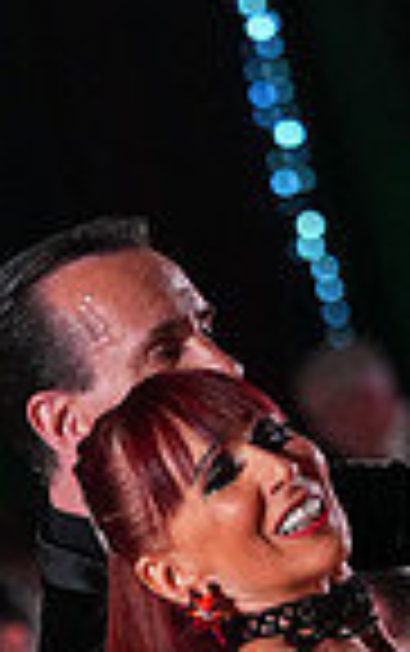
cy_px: 1012
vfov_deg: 3.1
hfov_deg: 1.9
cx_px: 430
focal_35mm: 680
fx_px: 12121
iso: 6400
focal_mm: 167
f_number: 4.5
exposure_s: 1/400
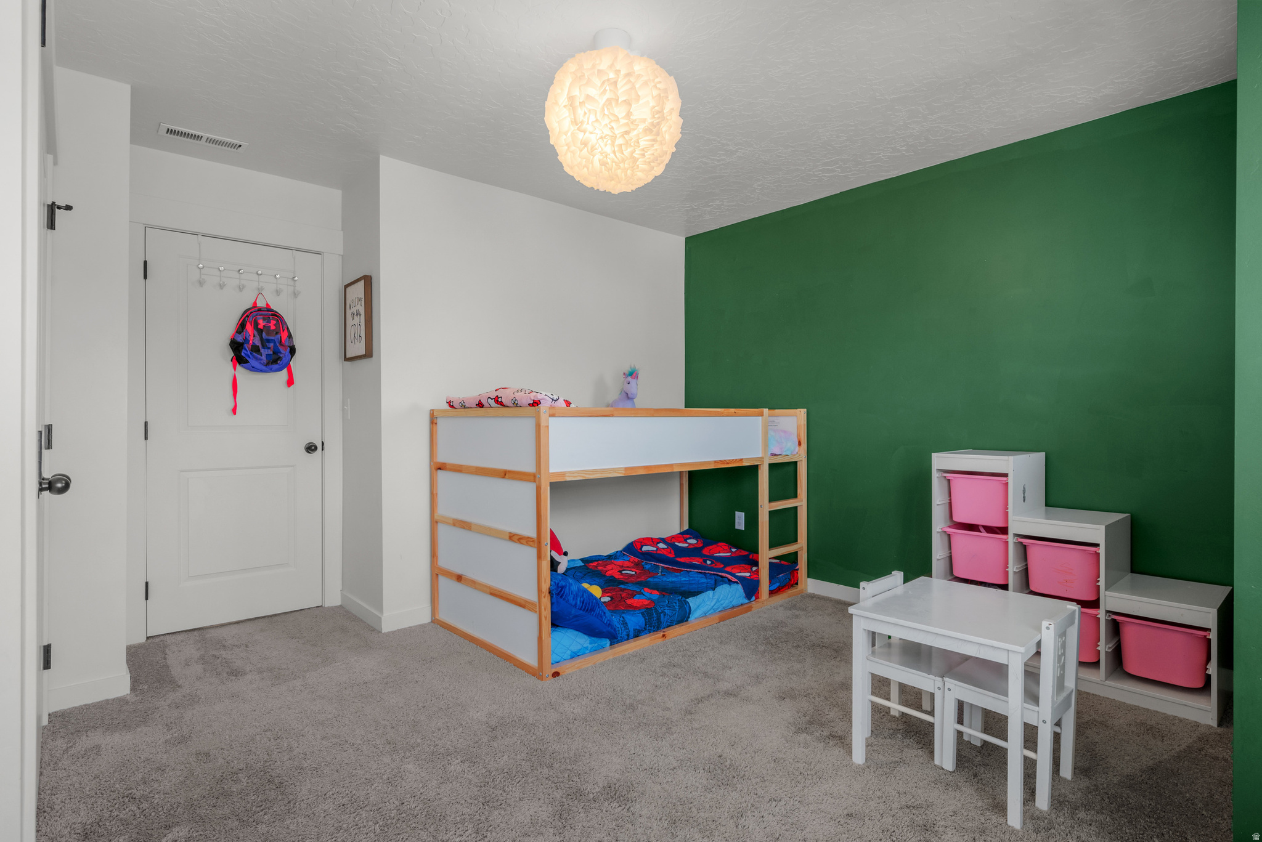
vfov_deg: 67.4
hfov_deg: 90.0
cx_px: 631
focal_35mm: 18
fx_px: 631
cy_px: 421
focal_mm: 18
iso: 500
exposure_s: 1/3
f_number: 8
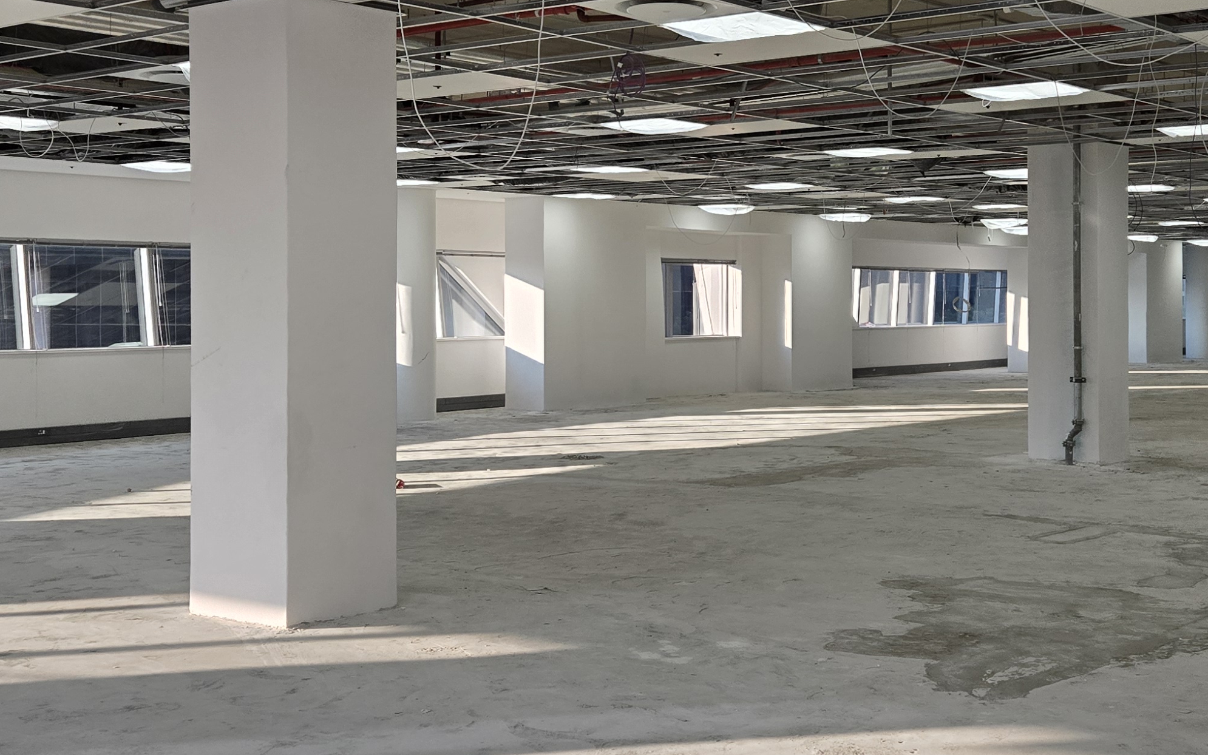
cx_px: 688
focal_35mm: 49
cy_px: 319
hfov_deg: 41.0
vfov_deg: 26.3
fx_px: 1613
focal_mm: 5.4
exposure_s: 1/508
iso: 125
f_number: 1.8
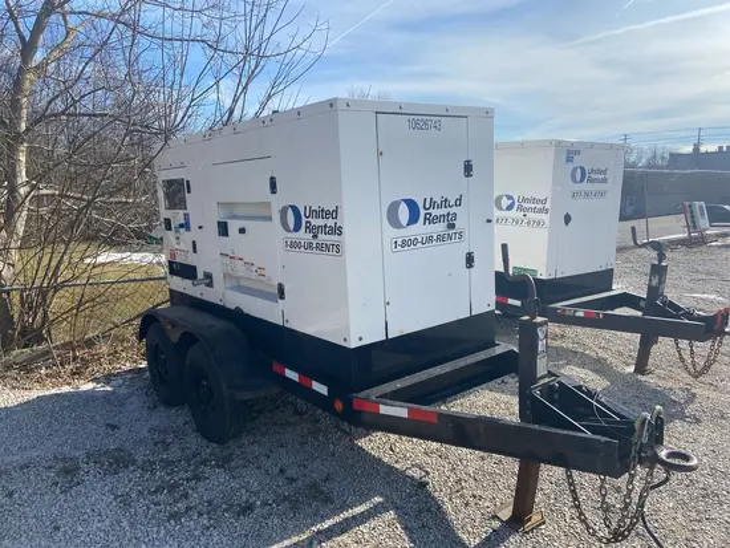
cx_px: 365
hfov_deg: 67.3
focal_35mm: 26
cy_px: 274
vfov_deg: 53.1
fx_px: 549
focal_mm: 4.25
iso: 32
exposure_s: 1/2890
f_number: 1.8
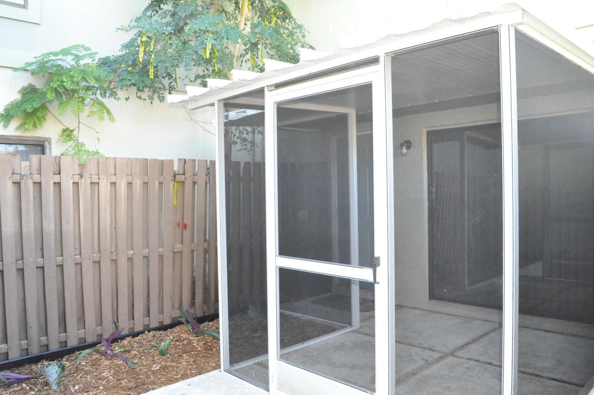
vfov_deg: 47.8
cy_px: 198
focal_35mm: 27
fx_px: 445
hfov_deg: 67.4
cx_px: 297
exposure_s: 1/200
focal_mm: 18
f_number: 8
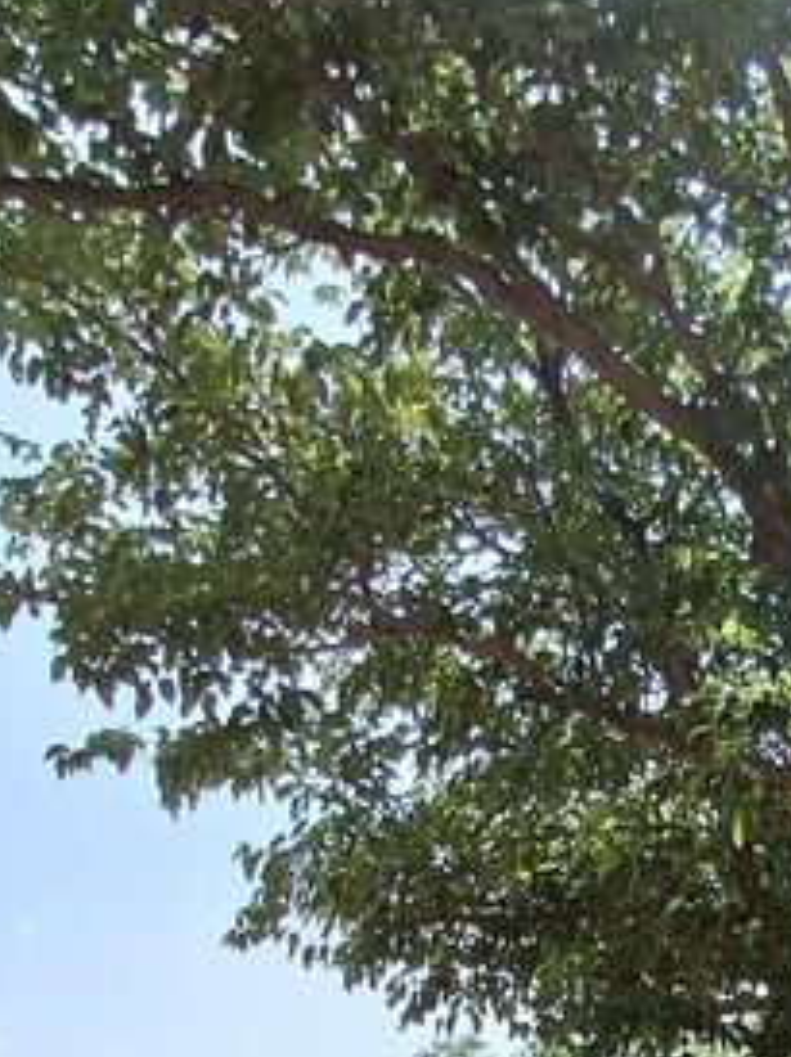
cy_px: 1263
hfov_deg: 32.1
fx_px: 1190
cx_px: 884
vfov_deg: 36.9
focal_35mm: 39
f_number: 2.2
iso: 40
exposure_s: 1/1168
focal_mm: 1.64
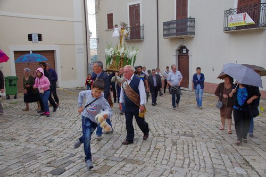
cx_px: 133
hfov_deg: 49.6
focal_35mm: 39
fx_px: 288
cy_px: 88
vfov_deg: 34.2
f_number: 6.3
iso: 2500
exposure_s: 1/160
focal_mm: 26
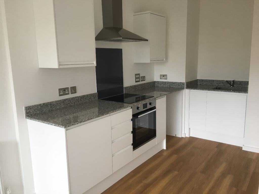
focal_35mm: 29
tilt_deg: -9.1
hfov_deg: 61.7
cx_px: 130
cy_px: 97
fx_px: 217
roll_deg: +0.8
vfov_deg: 48.2
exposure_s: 1/33
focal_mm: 4.15
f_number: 2.2
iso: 25
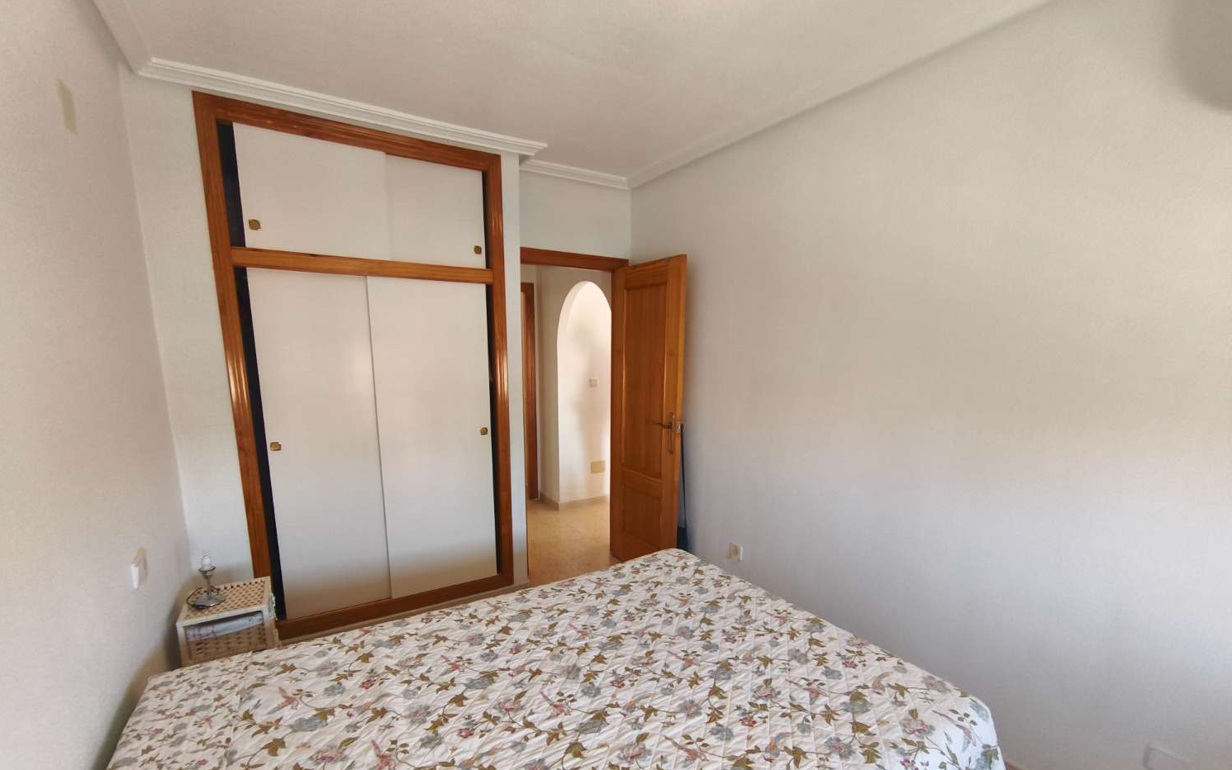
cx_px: 618
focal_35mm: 16
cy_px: 446
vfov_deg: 70.8
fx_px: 537
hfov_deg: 97.8
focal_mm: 1.91
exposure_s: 1/50
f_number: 2.2
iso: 200
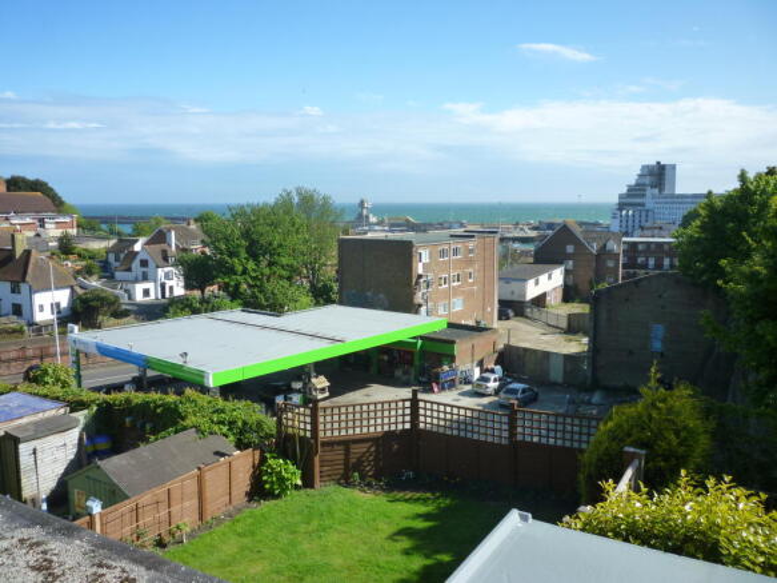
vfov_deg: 48.2
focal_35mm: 29
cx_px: 388
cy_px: 292
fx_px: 651
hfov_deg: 61.7
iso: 125
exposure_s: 1/500
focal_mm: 5.2
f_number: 4
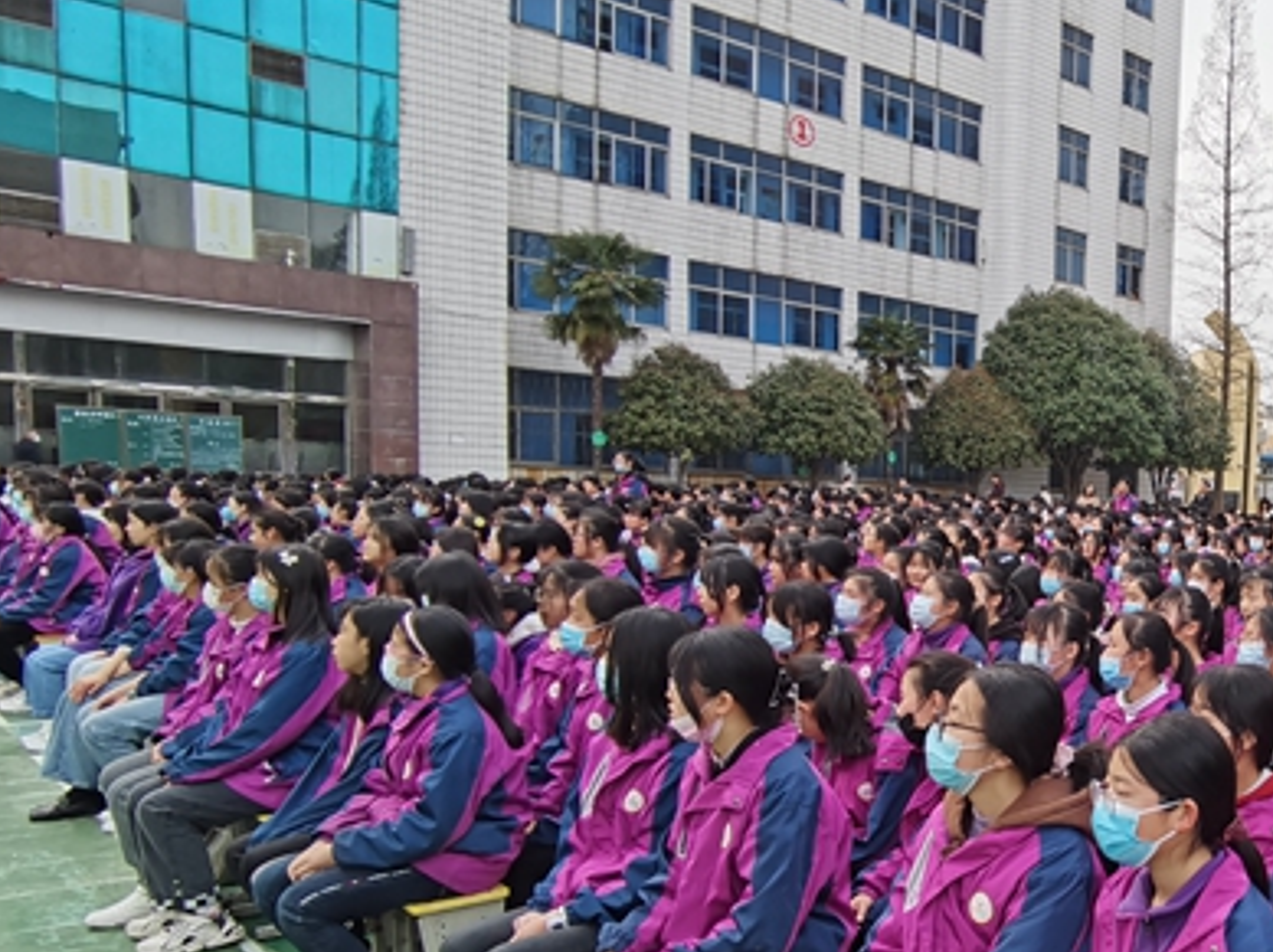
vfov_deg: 40.0
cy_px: 658
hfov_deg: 44.5
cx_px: 1283
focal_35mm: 35
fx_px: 1286
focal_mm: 2.26
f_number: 2.2
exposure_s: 1/233
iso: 50
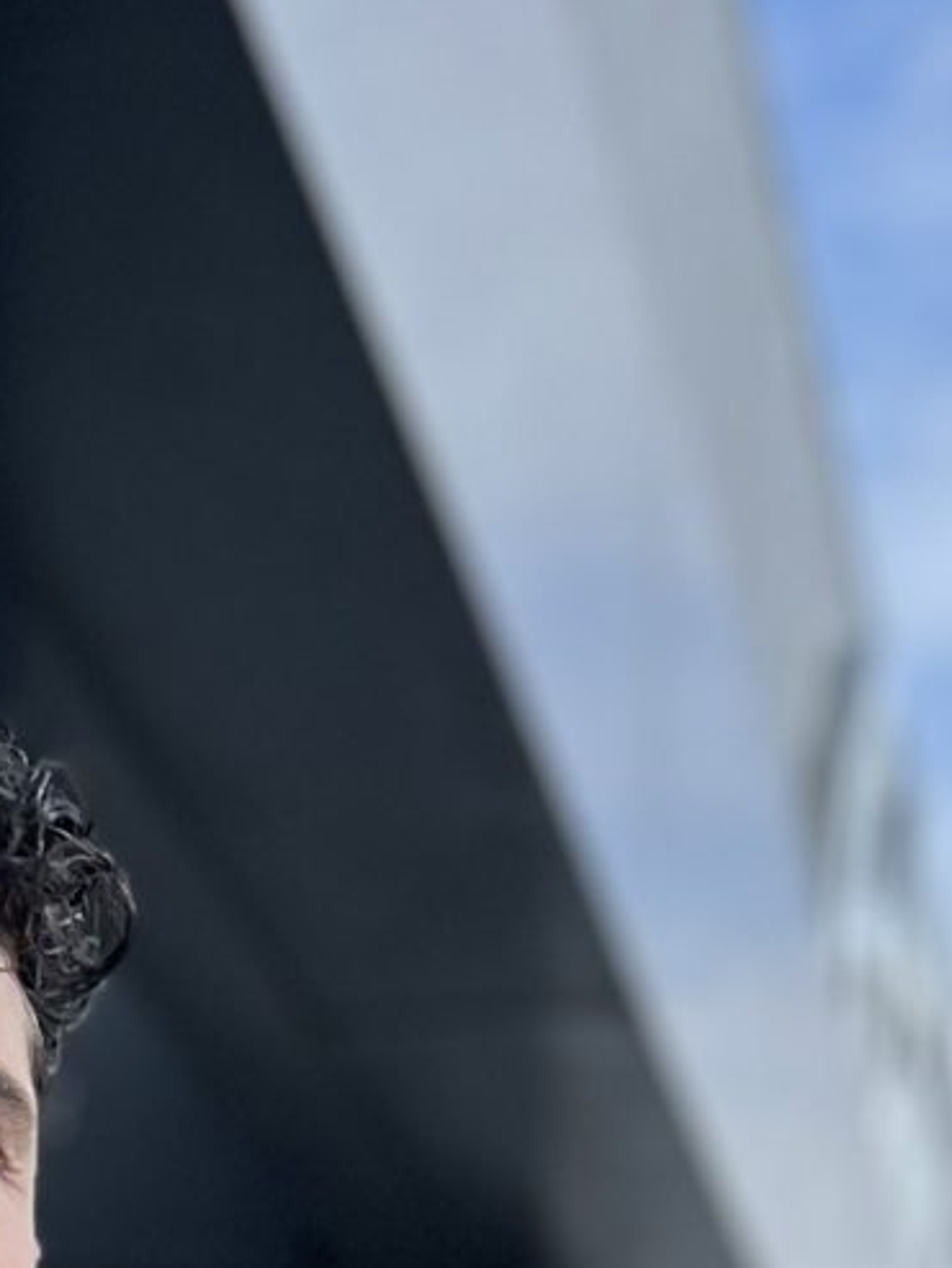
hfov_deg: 10.9
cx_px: 90
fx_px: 4948
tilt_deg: -3.4
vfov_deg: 12.4
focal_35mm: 135
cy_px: 2744
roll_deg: -1.3
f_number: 1.5
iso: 50
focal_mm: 5.7
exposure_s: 1/1361
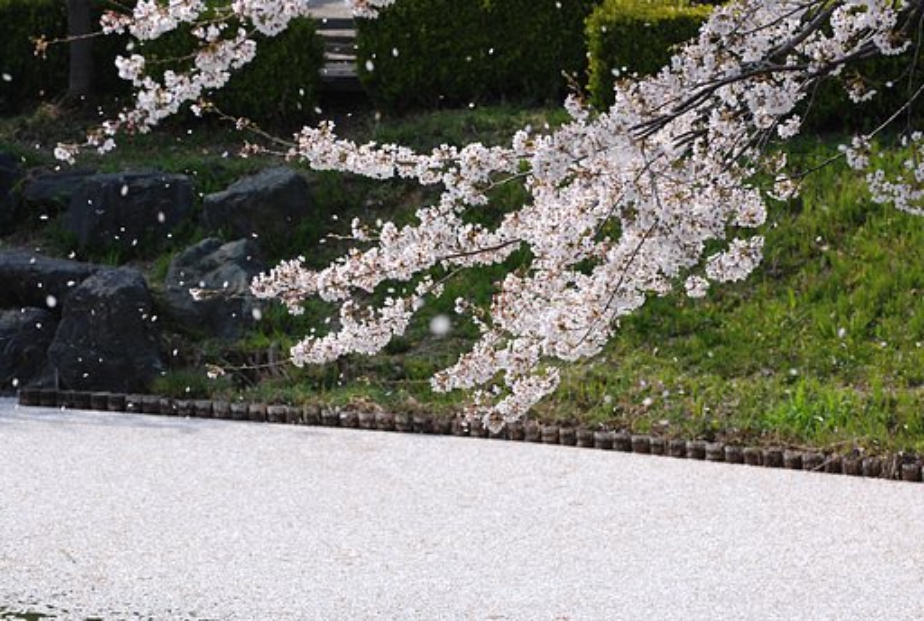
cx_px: 462
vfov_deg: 9.0
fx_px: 3936
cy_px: 310
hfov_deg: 13.4
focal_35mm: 153
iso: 100
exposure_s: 1/320
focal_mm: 102
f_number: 5.6
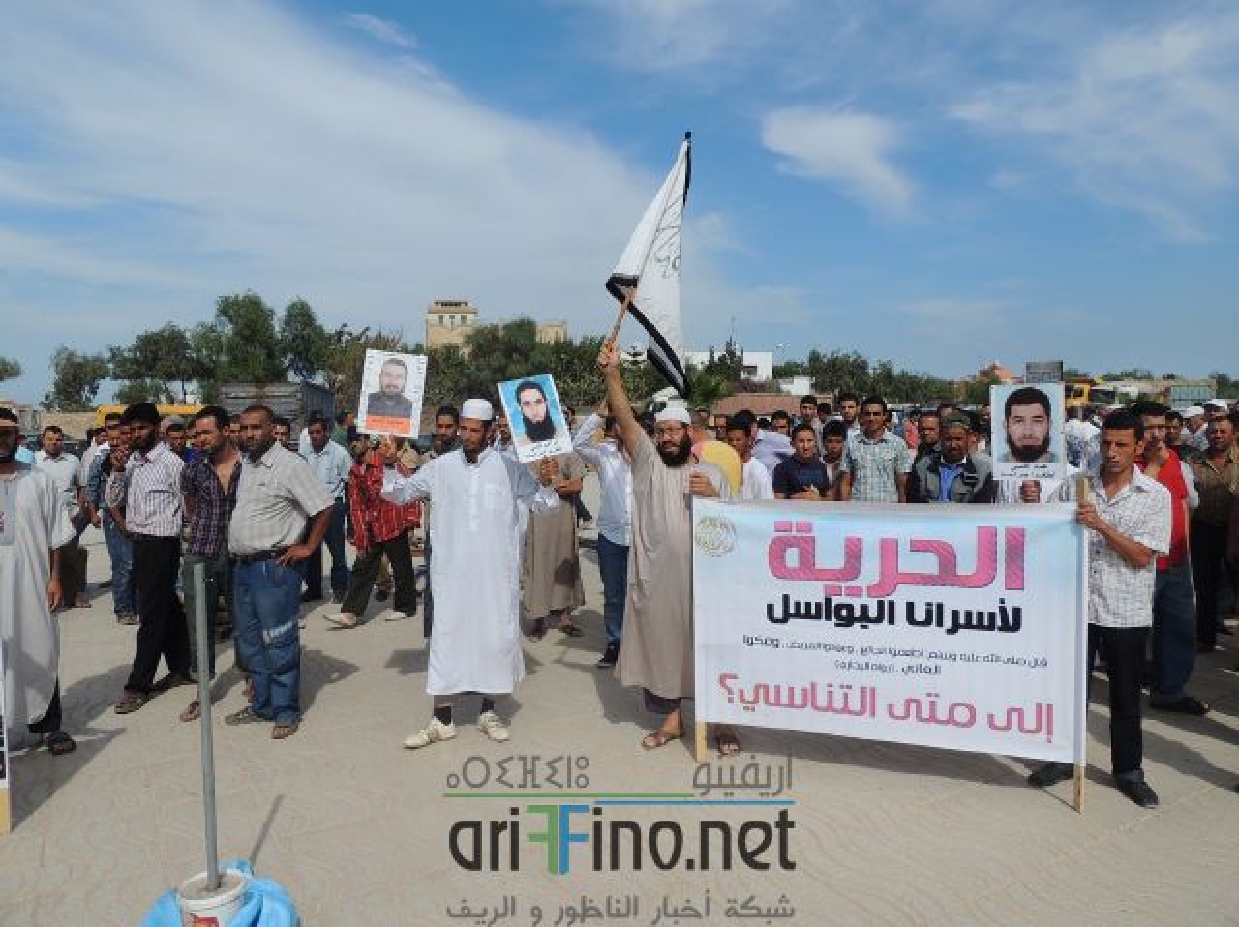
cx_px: 620
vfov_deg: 56.8
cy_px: 464
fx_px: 858
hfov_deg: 71.6
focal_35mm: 24
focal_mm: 4.3
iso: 100
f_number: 3.7
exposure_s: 1/1600
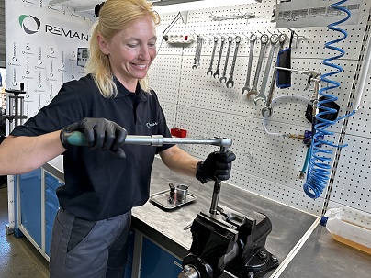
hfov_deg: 71.6
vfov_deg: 56.8
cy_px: 139
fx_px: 257
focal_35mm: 24
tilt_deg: -12.8
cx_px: 186
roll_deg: -7.0
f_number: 1.78
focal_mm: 6.86
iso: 125
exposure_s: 1/100
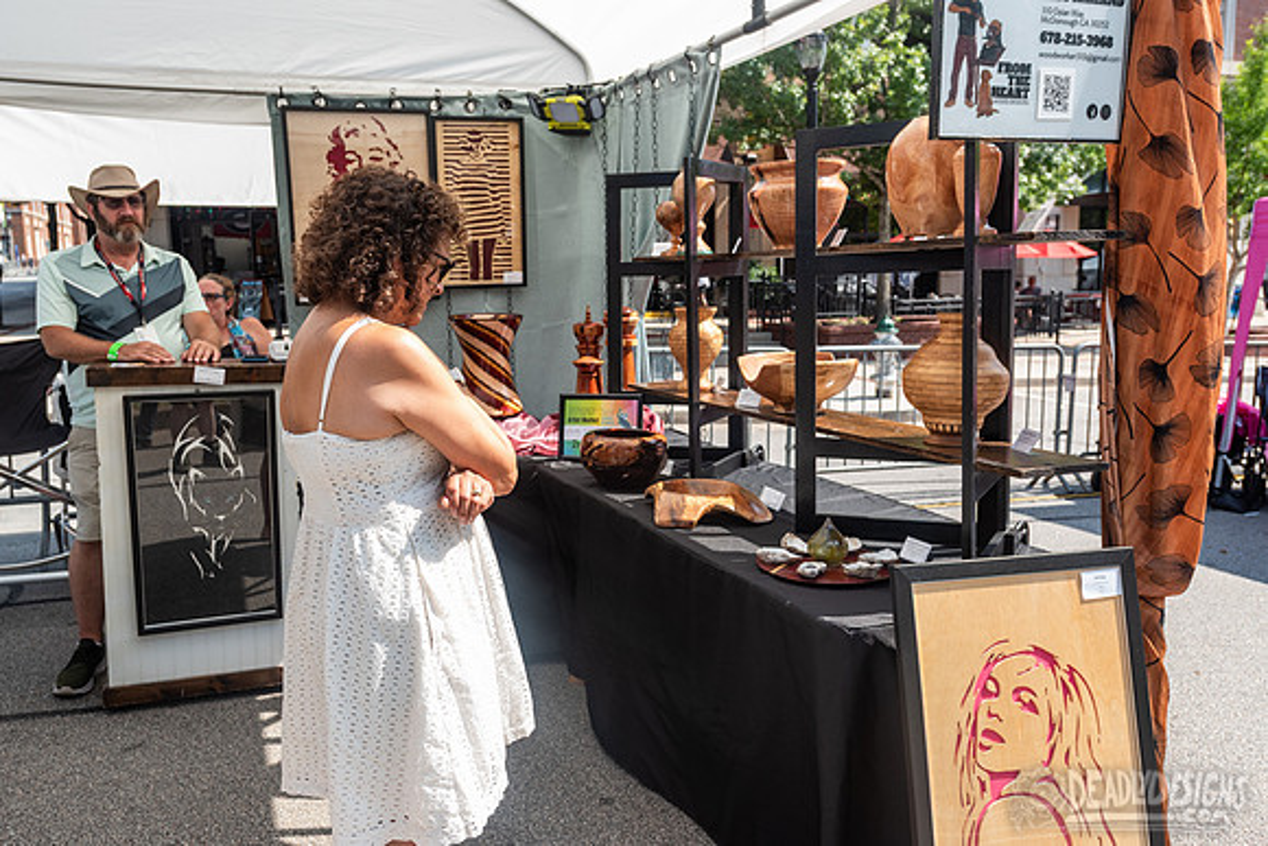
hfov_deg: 65.4
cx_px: 587
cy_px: 406
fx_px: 986
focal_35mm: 28
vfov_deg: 46.5
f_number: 5
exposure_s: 1/400
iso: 200
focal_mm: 24
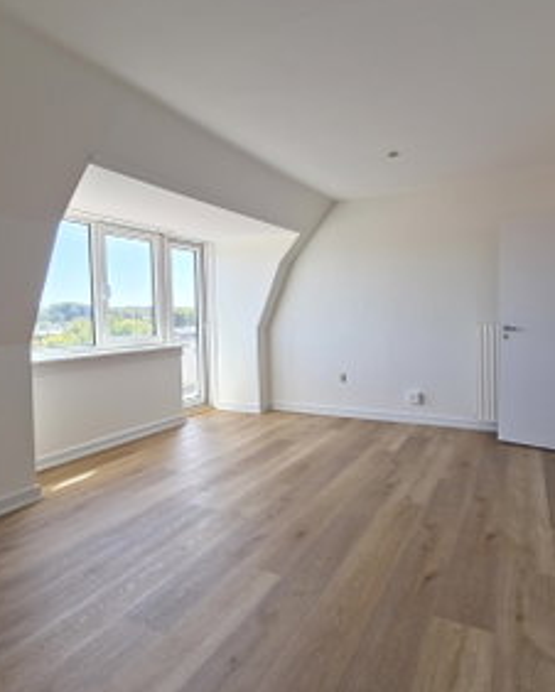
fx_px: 369
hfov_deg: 72.9
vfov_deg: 86.3
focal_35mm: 18
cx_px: 339
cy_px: 336
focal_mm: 2.2
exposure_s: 1/128
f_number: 2.2
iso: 50
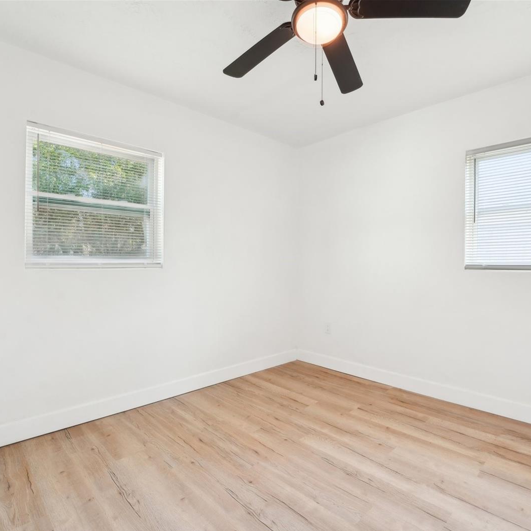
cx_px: 288
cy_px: 267
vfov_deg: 80.7
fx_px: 312
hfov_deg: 80.5
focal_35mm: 18
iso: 400
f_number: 8
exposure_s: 1/40
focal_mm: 14
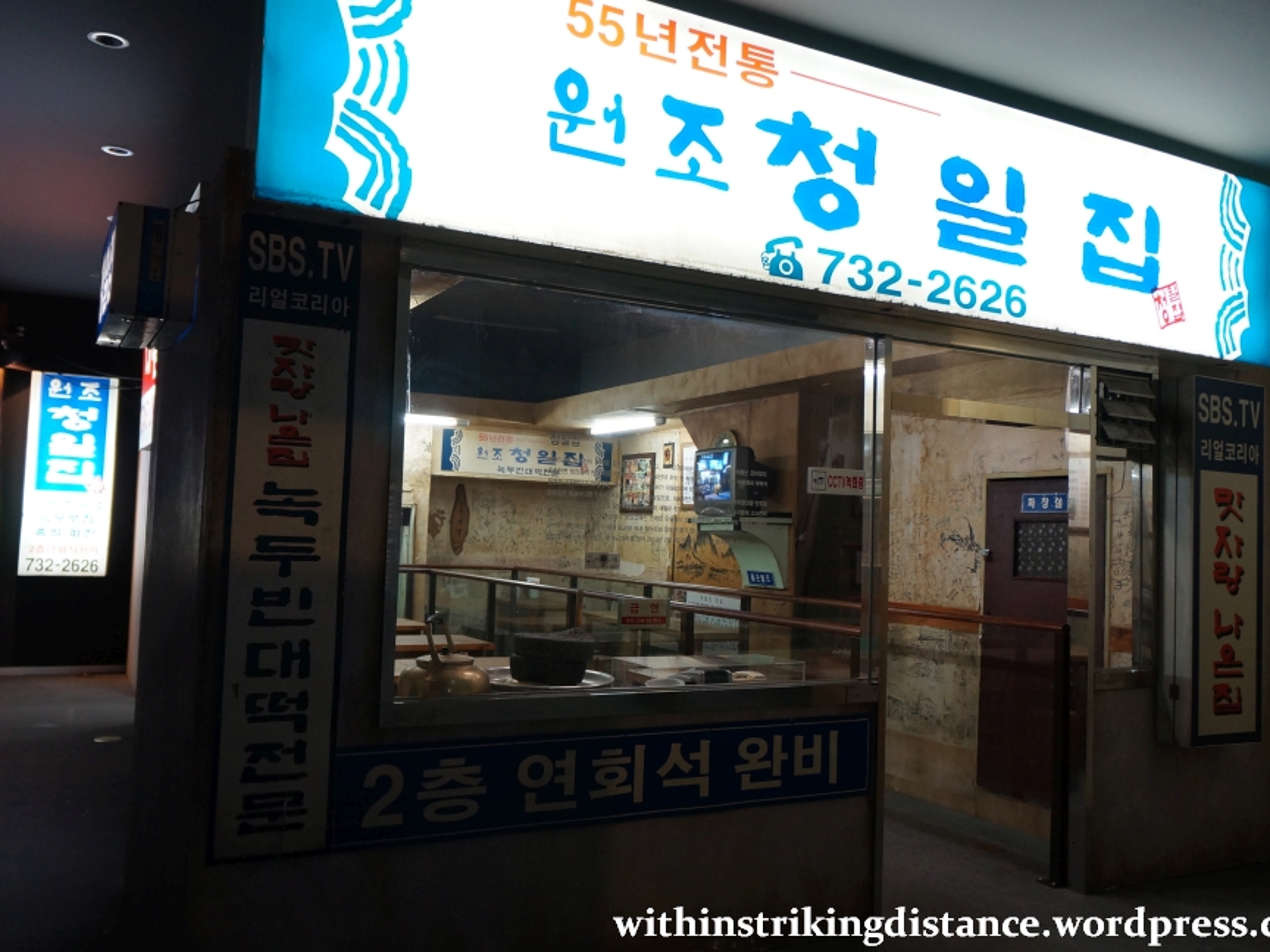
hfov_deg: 60.0
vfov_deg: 46.8
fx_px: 1101
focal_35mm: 30
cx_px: 632
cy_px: 473
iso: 800
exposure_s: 1/60
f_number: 4
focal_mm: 18
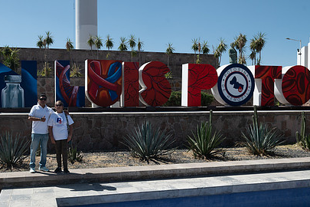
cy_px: 110
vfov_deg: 35.9
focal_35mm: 37
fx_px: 319
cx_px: 108
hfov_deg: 51.1
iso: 100
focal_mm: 24
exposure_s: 1/640
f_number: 7.1
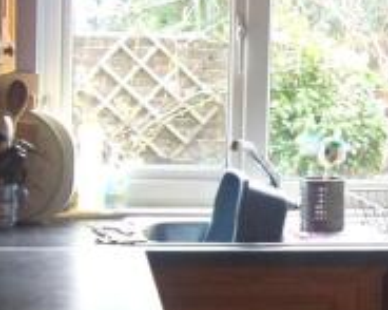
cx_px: 370
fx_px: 1274
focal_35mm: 111
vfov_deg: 13.9
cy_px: 197
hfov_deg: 17.0
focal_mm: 5.54
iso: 100
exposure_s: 1/36.1
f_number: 2.76
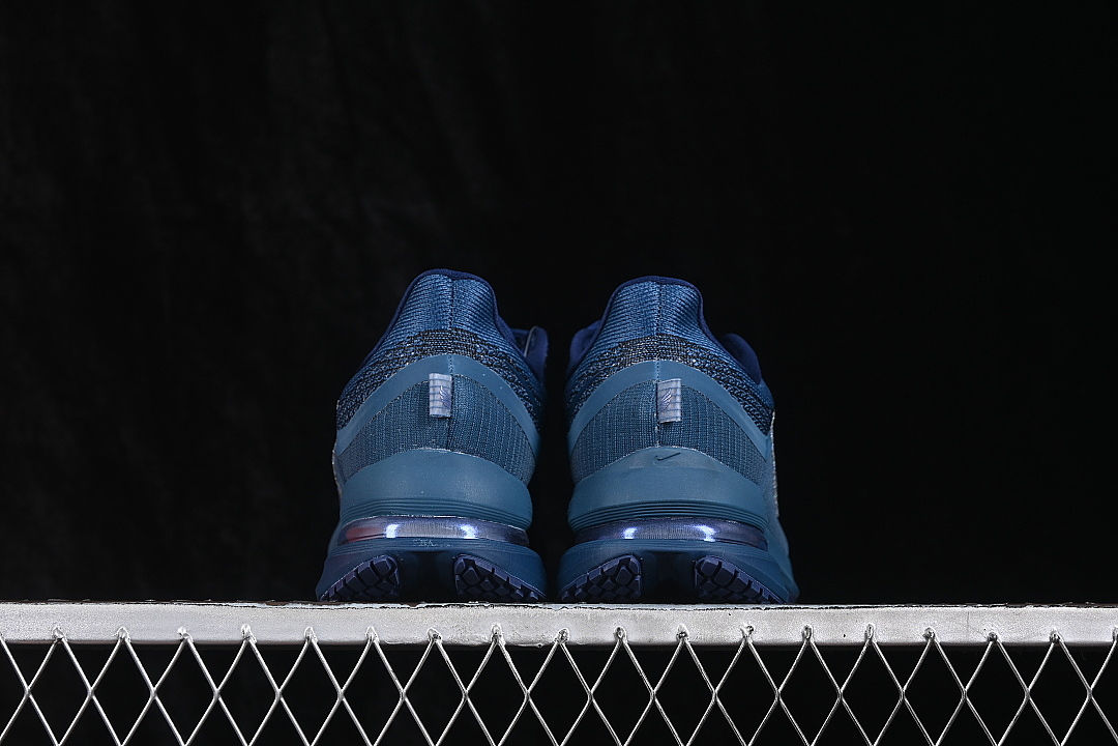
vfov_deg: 18.2
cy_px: 373
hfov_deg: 27.0
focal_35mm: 75
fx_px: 2329
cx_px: 559
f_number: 6.3
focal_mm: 50
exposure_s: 1/60
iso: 160
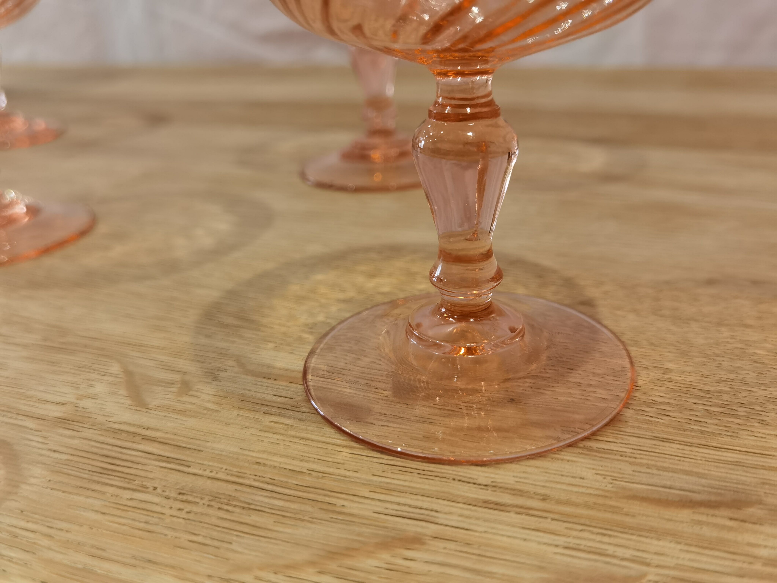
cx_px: 388
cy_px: 292
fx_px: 696
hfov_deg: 58.4
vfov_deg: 45.4
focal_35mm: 31
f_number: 1.9
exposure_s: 1/100
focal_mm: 6.71
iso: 200
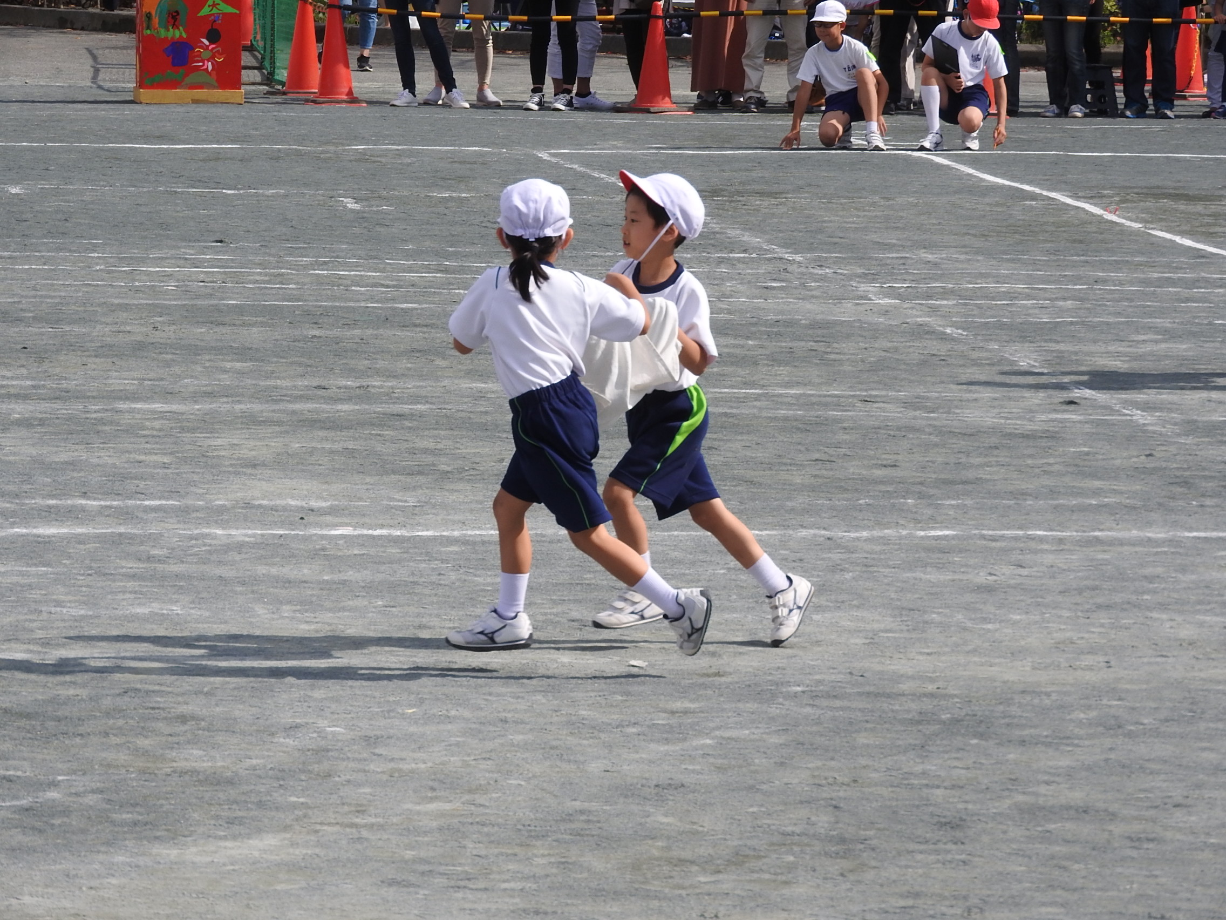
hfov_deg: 7.9
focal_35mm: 250
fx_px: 8854
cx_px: 613
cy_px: 460
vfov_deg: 5.9
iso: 100
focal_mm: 44.8
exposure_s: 1/640
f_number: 5.5
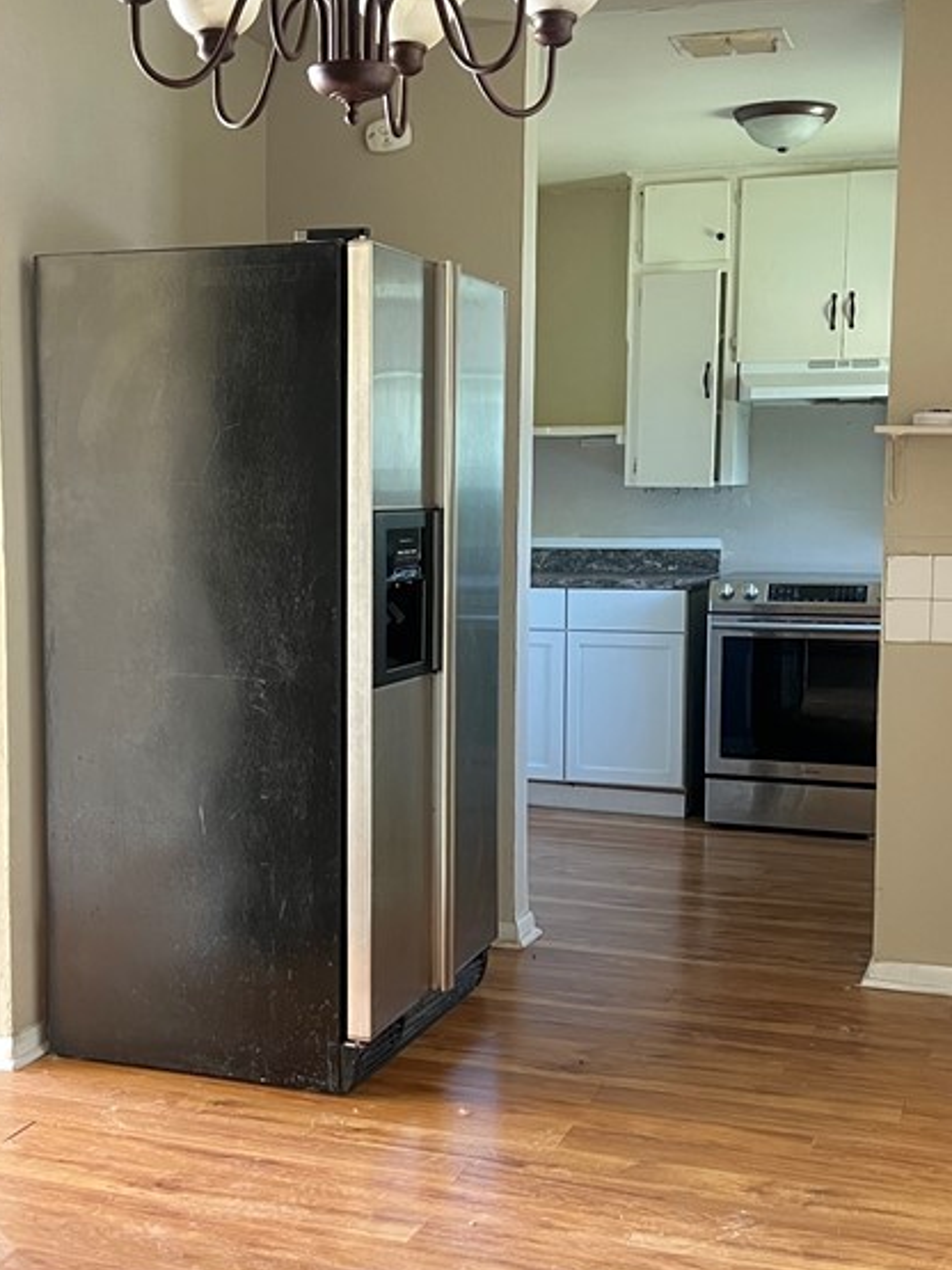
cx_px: 371
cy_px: 673
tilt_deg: -5.9
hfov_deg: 30.2
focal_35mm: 48
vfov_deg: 39.6
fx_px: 1761
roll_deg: +0.2
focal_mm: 5.7
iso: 800
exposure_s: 1/30
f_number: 1.5
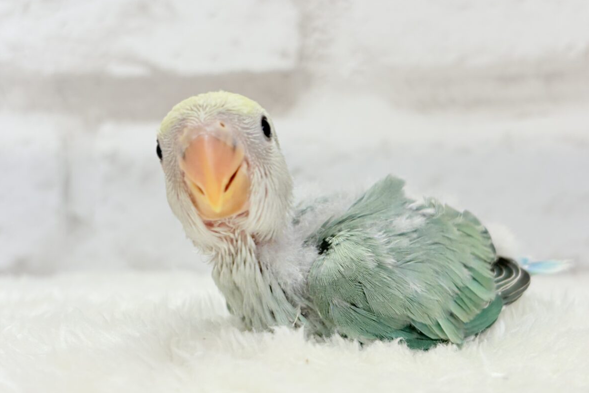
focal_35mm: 55
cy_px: 222
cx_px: 298
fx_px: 900
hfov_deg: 36.2
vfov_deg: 24.6
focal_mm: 5.96
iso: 64
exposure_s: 1/100
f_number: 1.6
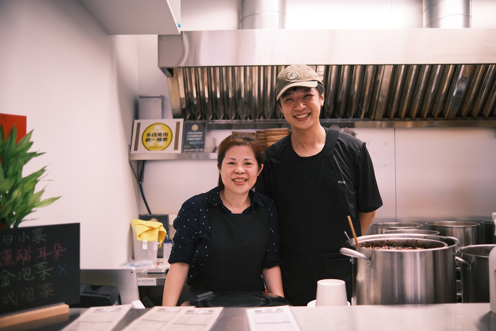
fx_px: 482
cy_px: 166
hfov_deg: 54.4
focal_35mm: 35
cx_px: 248
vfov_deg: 37.9
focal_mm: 23
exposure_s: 1/240
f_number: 1.4
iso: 320
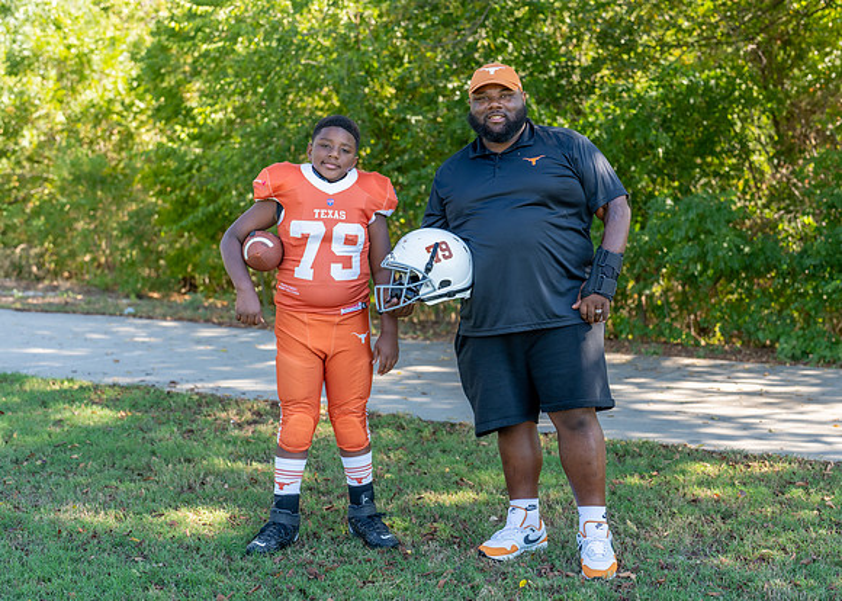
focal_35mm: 57
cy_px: 303
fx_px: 1364
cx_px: 456
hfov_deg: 34.3
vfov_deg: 24.9
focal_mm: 50
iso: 125
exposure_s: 1/400
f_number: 2.8
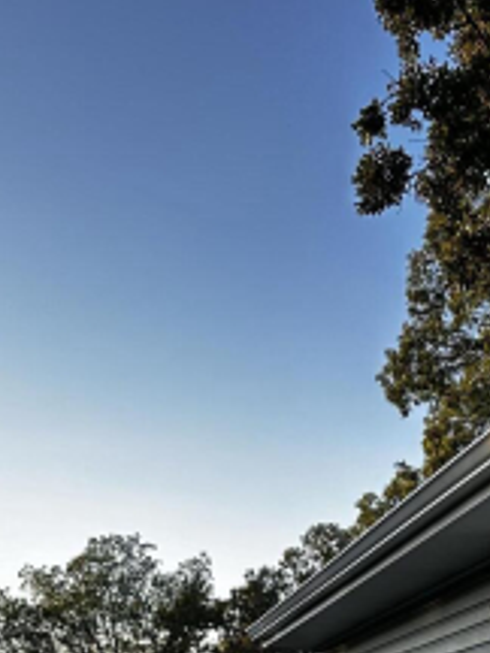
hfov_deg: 19.5
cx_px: 454
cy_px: 969
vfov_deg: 22.0
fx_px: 1397
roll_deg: -4.2
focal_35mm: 74
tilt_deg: -4.8
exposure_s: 1/980
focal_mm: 6.86
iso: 80
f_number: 1.78
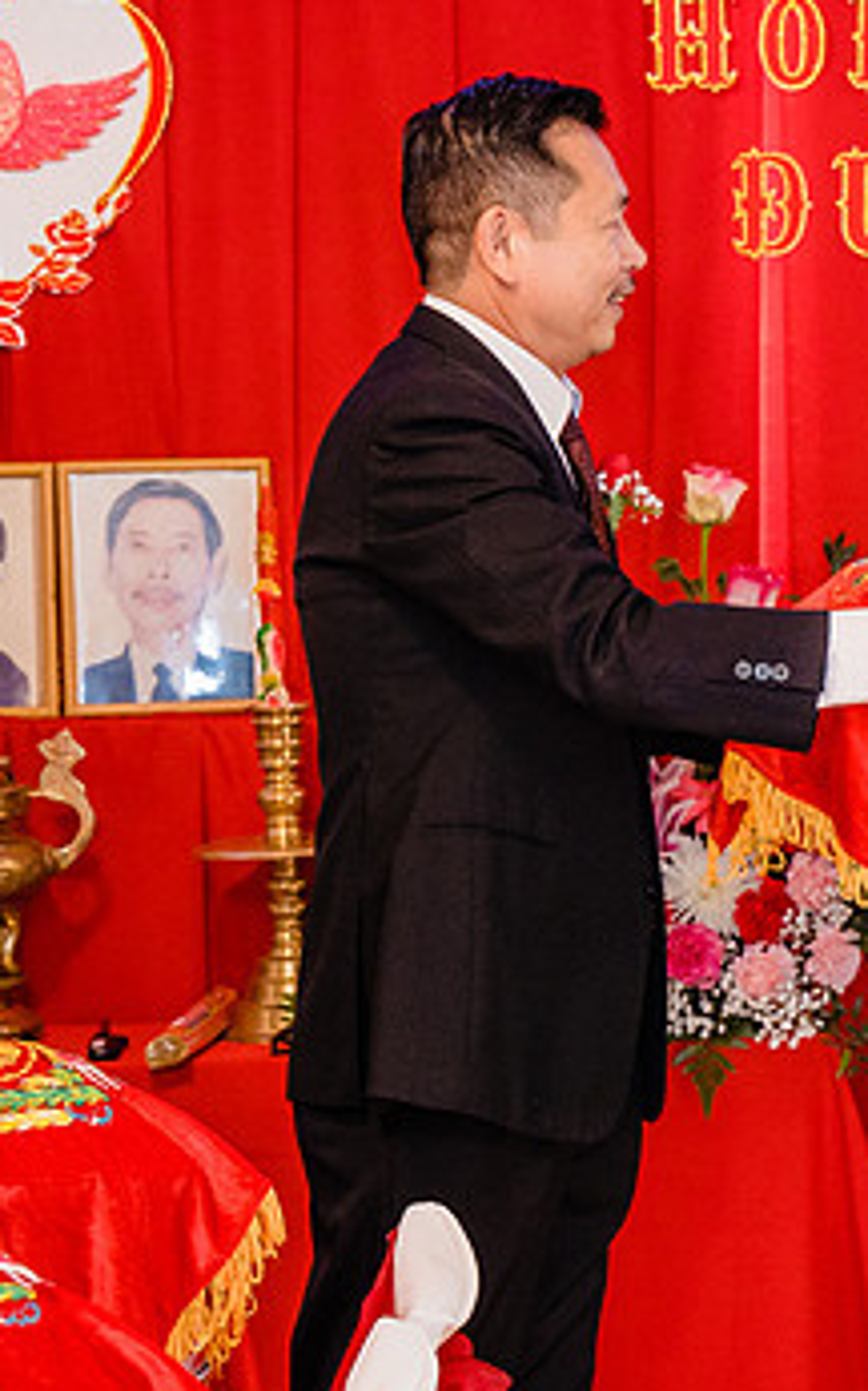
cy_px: 677
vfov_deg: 17.5
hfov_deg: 10.8
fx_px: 4508
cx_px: 989
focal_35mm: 119
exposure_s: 1/125
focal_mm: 49
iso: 1600
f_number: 4
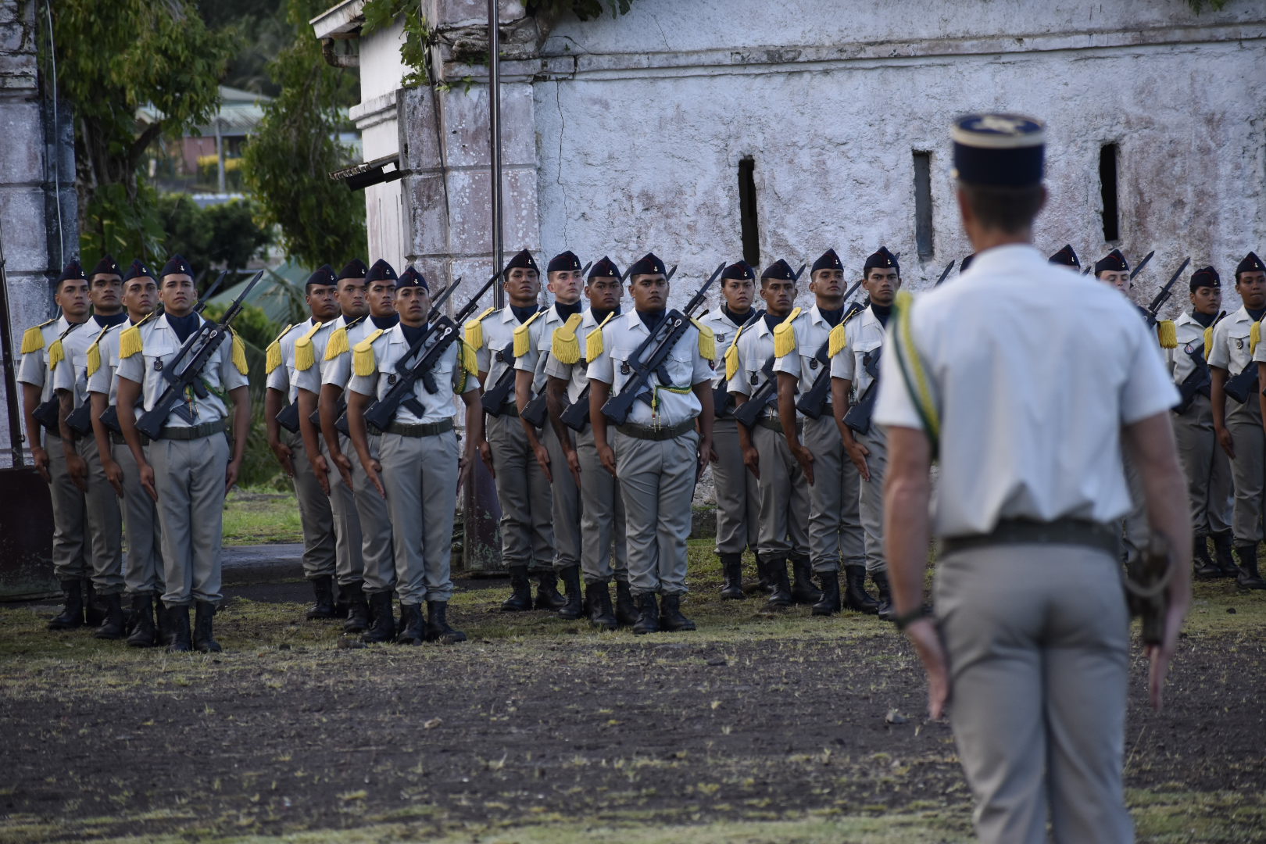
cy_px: 422
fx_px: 7648
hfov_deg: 9.5
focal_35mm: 218
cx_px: 633
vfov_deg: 6.3
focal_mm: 145
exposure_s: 1/500
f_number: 4.8
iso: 560
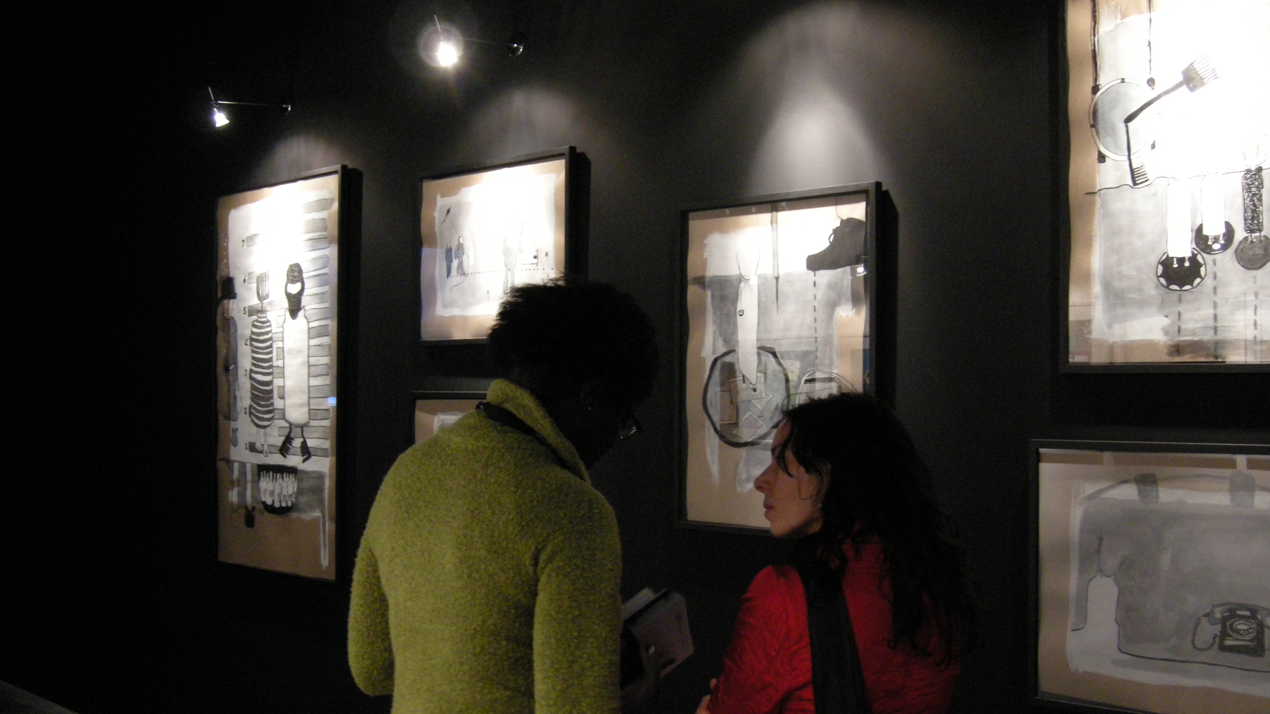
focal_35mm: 43
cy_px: 409
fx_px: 1448
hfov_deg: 47.3
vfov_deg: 27.7
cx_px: 685
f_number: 2.7
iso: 400
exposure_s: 1/15.8
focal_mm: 7.5
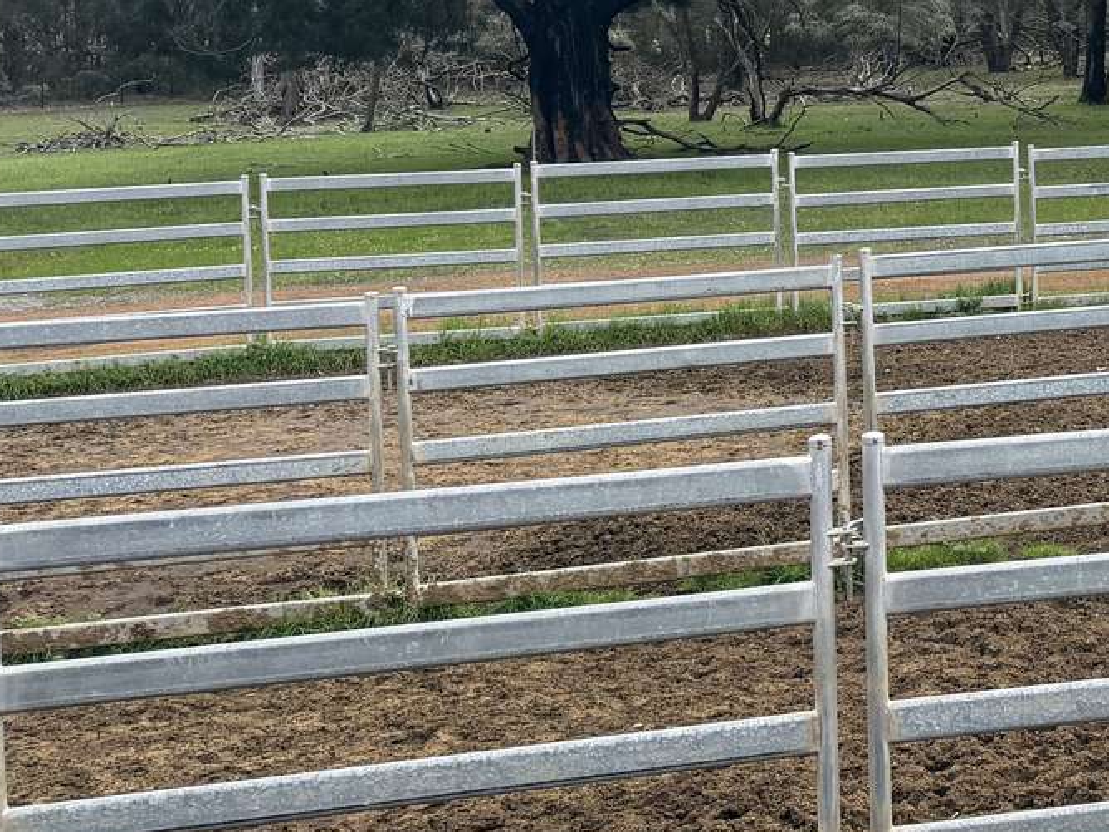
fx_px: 2211
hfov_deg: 24.8
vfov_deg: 20.8
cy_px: 78
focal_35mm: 69
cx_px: 1408
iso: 100
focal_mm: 6.76
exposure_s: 1/1770
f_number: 1.78
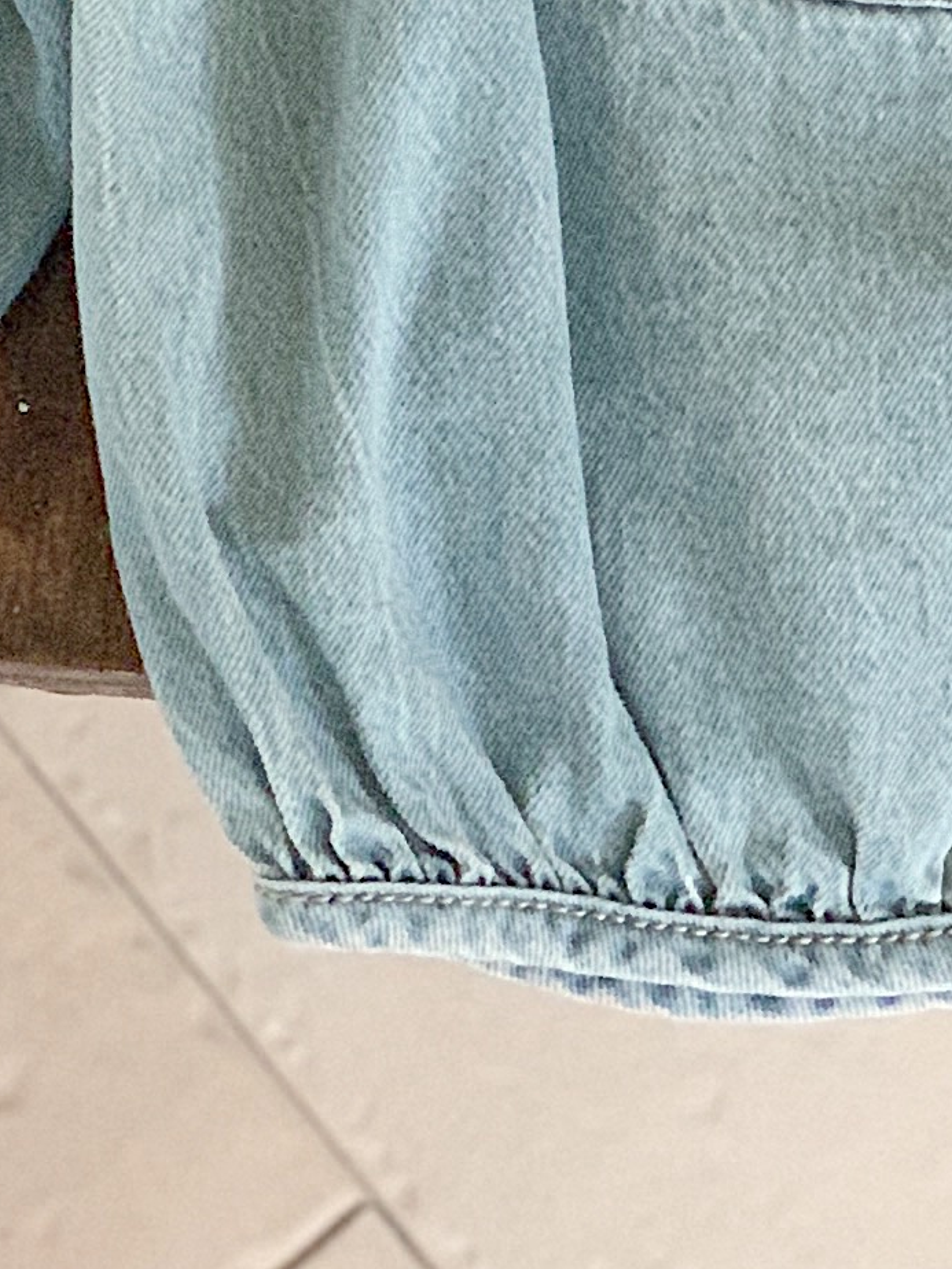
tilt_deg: -74.6
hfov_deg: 6.5
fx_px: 8324
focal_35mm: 227
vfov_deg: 8.5
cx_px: -306
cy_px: -728
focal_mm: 6
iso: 320
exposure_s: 1/60
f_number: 2.4
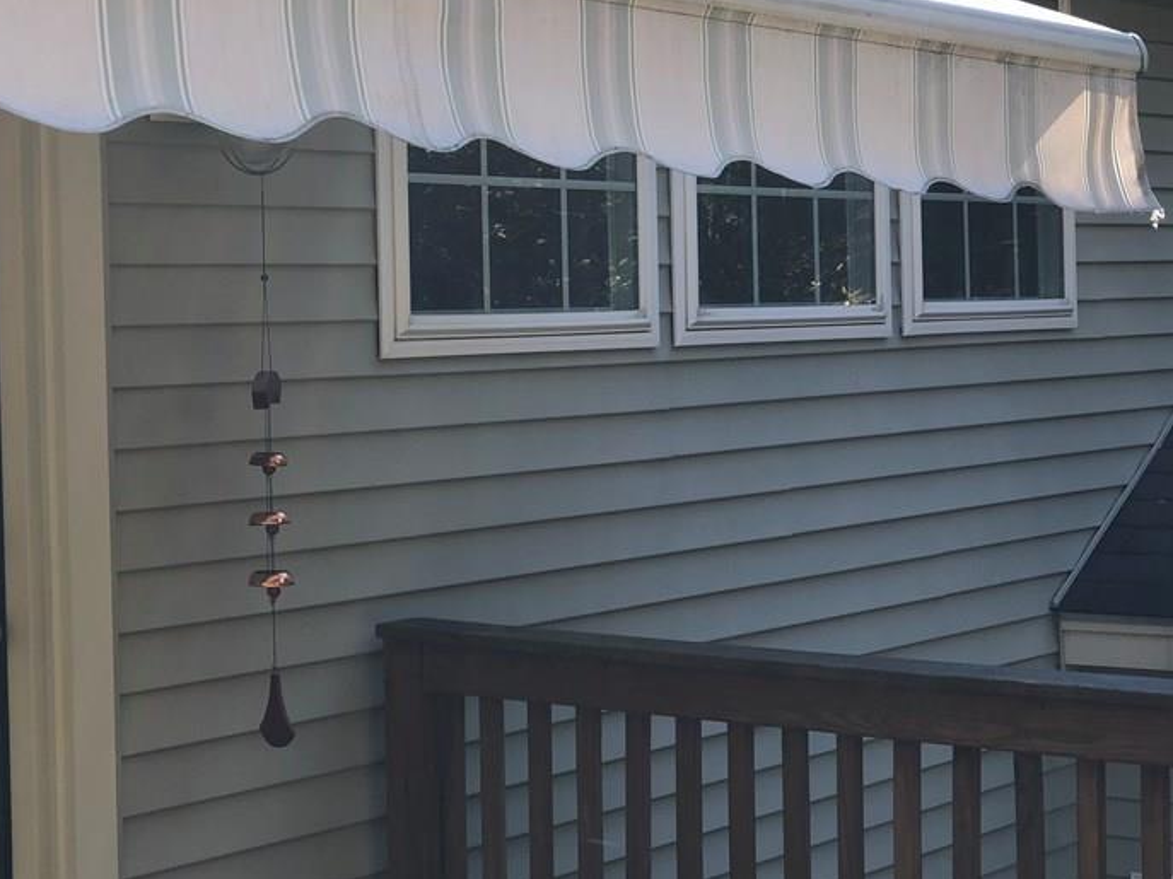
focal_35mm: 85
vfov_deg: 17.3
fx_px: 2880
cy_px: 341
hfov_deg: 22.9
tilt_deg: -1.6
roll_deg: +1.4
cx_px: 355
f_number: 2.8
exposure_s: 1/122
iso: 20
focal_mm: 6.6
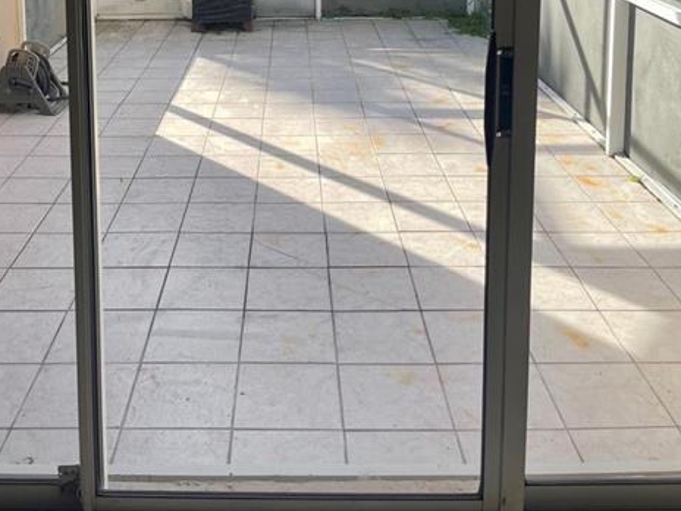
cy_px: -40
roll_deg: +0.6
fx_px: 846
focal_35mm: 43
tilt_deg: -4.8
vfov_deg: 30.4
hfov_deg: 43.7
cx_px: 285
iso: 32
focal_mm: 5.1
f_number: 1.6
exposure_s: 1/421
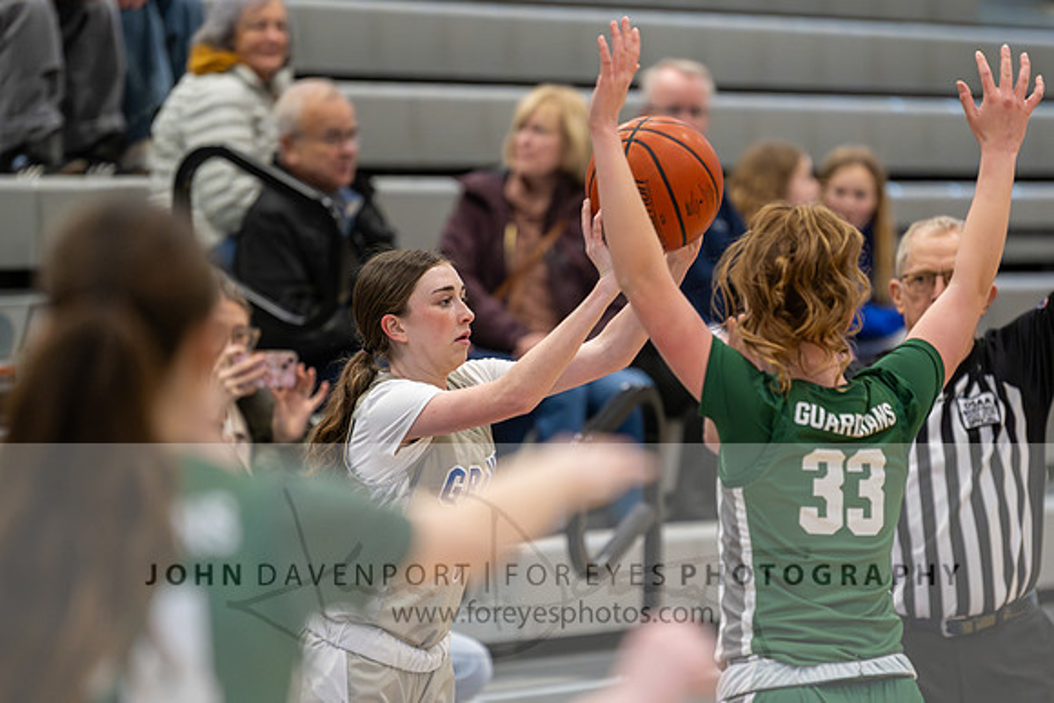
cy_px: 455
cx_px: 603
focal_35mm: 275
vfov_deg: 5.0
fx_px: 8053
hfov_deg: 7.5
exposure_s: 1/1000
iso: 6400
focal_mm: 200
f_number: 2.8
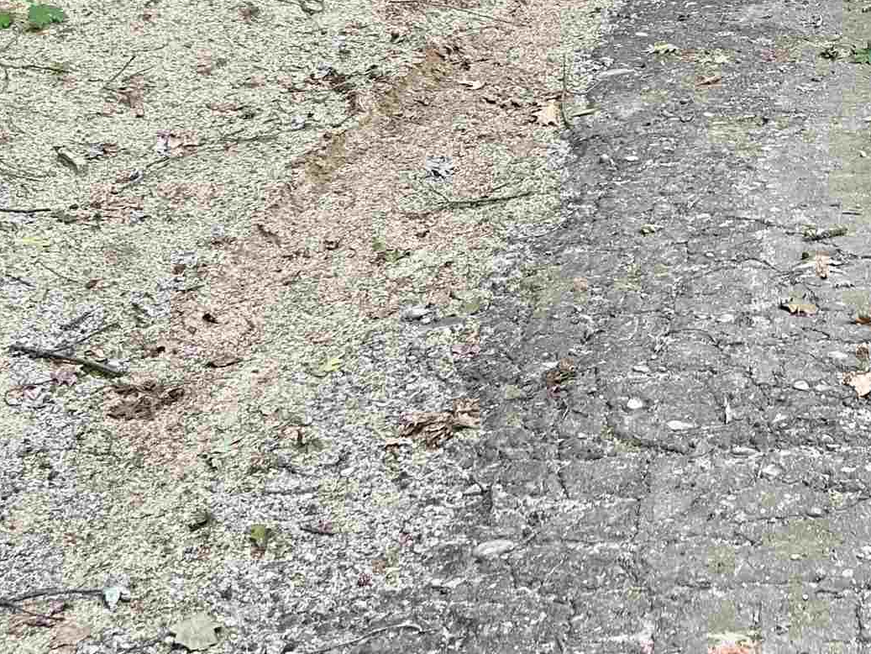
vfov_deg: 18.3
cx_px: 856
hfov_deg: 24.3
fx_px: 1938
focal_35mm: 77
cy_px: -99
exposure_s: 1/132
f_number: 1.5
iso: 40
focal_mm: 5.7
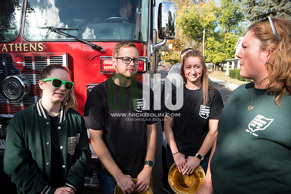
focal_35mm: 24
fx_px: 194
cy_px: 97
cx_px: 146
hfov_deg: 73.7
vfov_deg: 53.2
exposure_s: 1/640
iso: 250
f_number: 4.5
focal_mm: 24
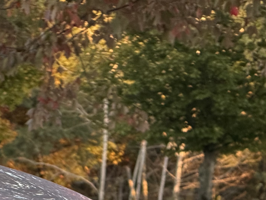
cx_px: -172
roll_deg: +1.2
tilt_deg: -2.1
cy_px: 315
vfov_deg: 3.6
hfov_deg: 4.8
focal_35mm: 406
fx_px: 3120
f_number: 2.8
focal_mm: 16.89
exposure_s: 1/121
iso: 125
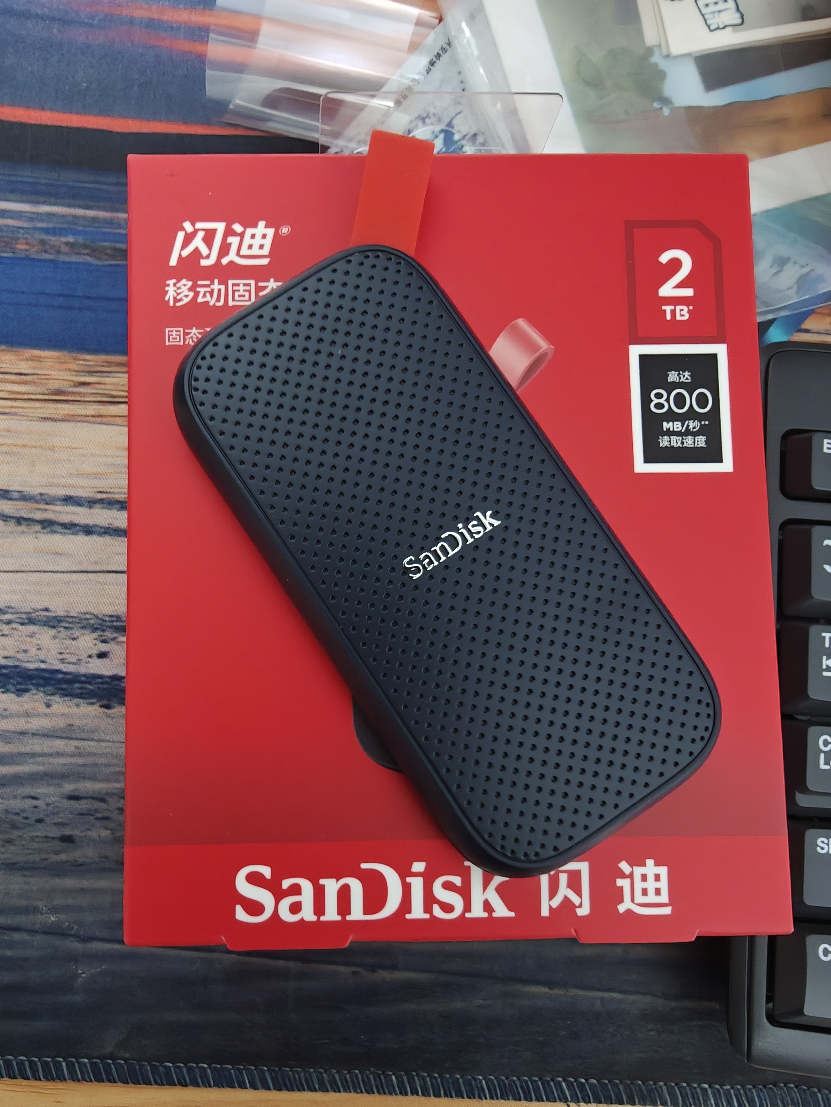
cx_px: 416
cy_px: 554
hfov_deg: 58.9
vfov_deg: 73.9
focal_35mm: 23
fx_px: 736
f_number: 2
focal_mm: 2.3
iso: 4000
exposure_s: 1/12
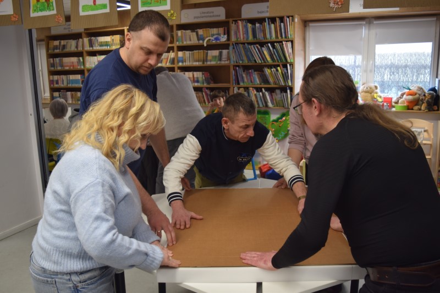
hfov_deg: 57.2
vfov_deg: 40.0
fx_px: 403
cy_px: 146
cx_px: 220
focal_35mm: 33
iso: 400
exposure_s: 1/60
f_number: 4
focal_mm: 22
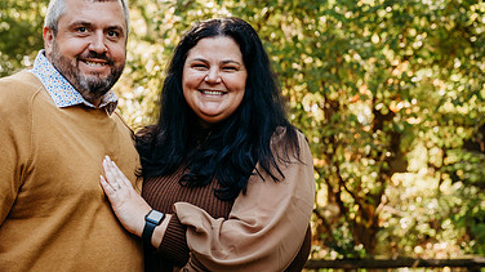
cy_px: 158
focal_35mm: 97
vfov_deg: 12.5
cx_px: 141
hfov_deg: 21.9
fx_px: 1247
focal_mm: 60
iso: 400
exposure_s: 1/250
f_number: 5
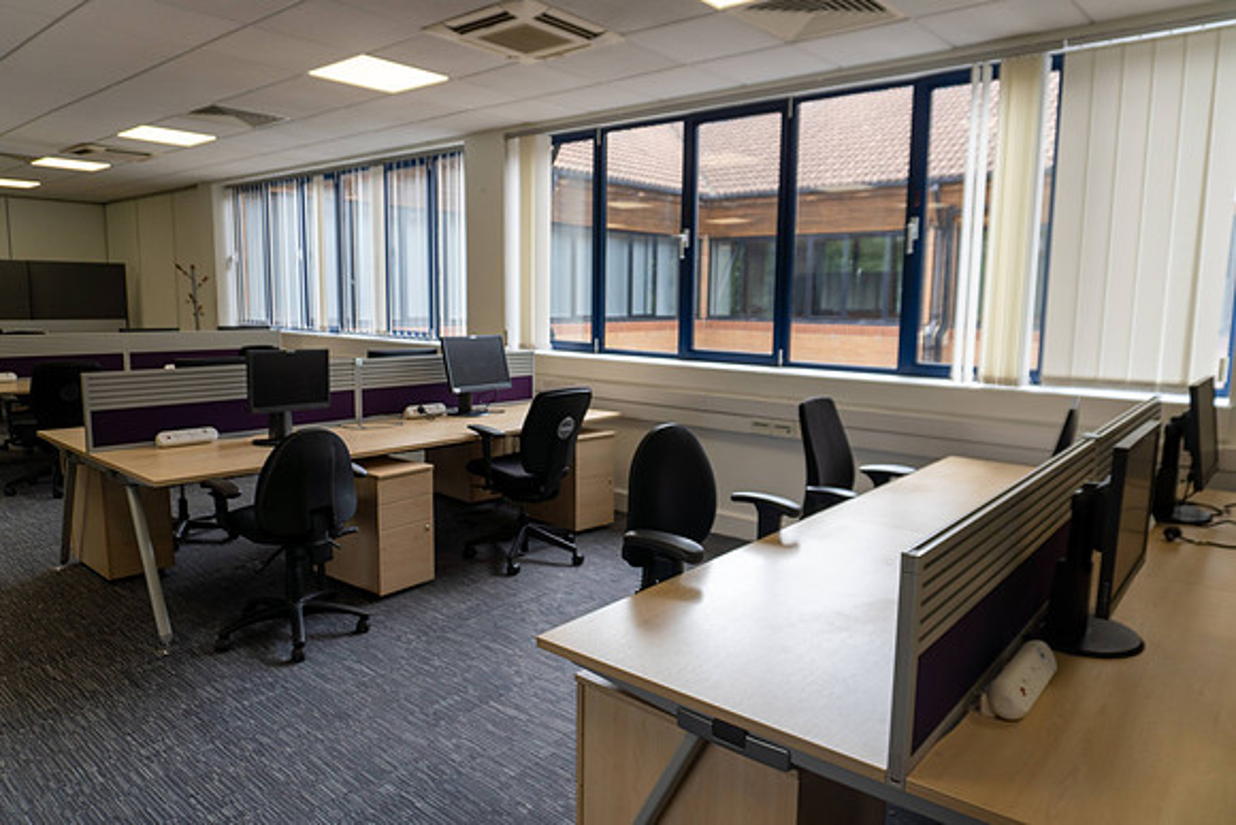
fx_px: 824
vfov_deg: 53.2
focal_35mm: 24
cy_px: 412
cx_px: 618
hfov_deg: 73.7
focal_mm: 16
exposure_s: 1/60
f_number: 4
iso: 100
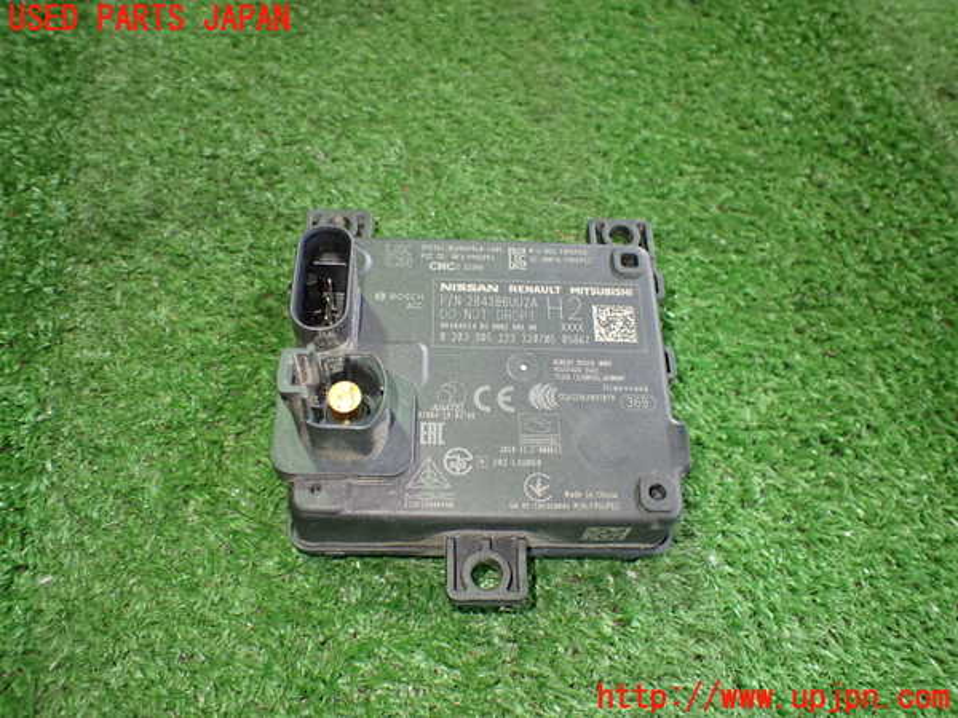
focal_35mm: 30
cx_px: 479
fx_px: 830
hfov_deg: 60.0
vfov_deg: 46.8
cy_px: 359
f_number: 2.3
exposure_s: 1/100
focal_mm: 5.4
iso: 800
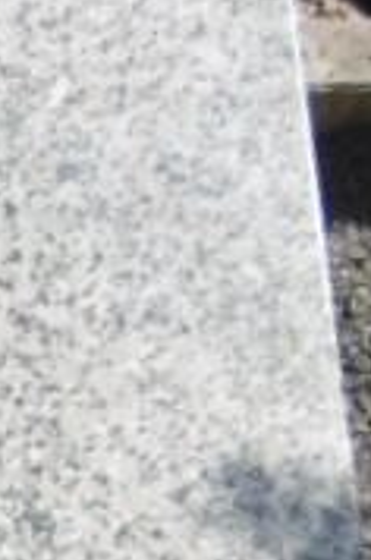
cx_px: -421
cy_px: 686
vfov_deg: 21.0
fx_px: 1397
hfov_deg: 12.8
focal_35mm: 90
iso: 100
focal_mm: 4.3
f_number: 3.1
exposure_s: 1/500
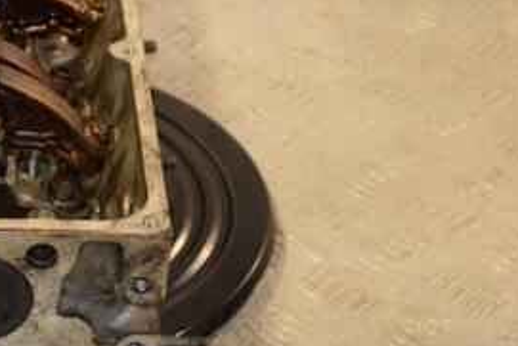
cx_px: 0
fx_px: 1671
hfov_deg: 17.2
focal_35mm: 116
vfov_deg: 11.8
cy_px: 227
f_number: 5
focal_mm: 35
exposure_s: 1/200
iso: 800
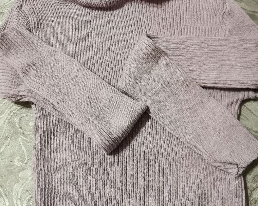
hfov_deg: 50.3
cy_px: 106
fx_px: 275
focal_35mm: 36
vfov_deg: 41.2
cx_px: 132
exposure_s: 1/33.3
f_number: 1.6
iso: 320
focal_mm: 5.56
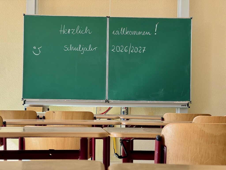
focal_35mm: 77
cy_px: 85
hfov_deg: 25.3
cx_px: 113
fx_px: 503
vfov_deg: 19.1
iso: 50
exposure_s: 1/99
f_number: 2.8
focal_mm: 9
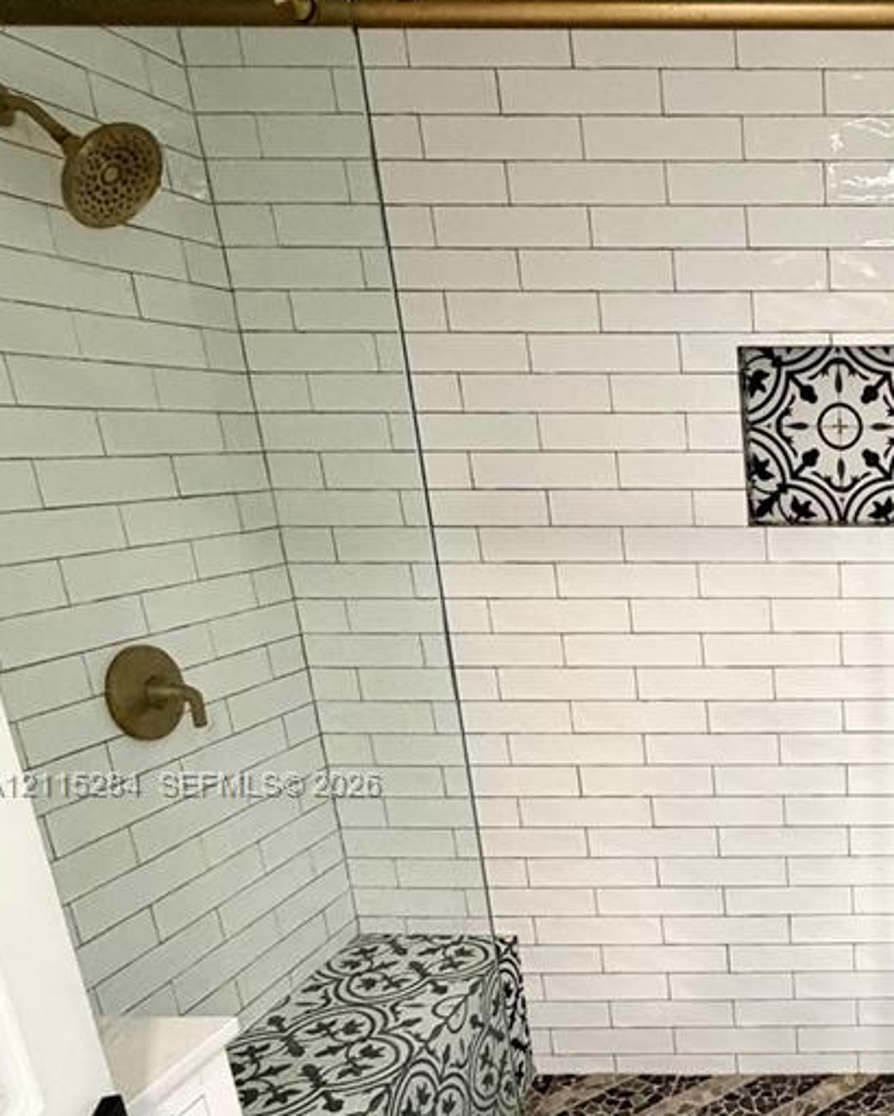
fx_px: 1058
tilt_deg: -19.1
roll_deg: +0.3
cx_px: 957
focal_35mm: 32
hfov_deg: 38.7
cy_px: 787
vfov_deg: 53.9
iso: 500
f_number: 2.2
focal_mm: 2.22
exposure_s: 1/60
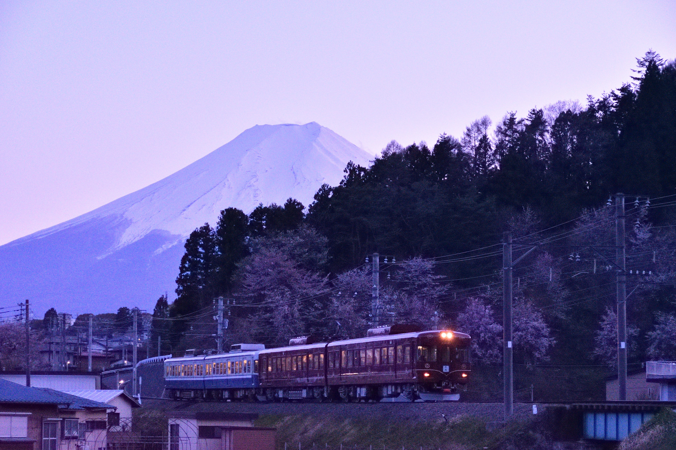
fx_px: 1859
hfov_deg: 20.6
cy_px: 225
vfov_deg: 13.8
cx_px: 338
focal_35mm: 99
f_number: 5
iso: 6400
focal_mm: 66
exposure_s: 1/400
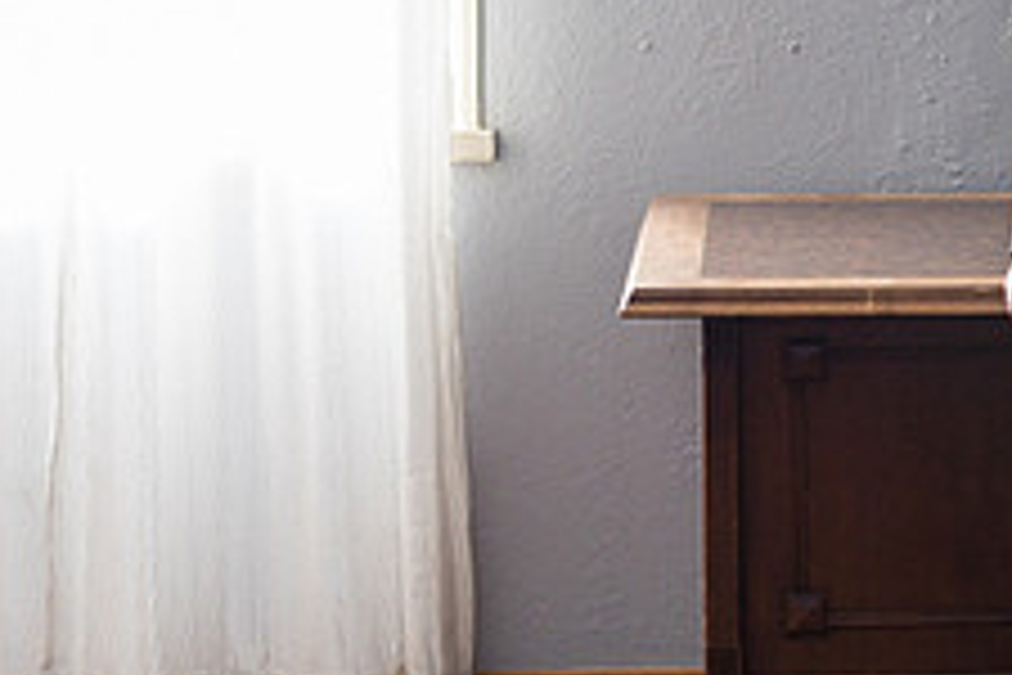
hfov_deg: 13.1
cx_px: 999
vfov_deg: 8.8
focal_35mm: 155
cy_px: 101
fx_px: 4357
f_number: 2.8
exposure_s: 1/250
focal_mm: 60
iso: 400
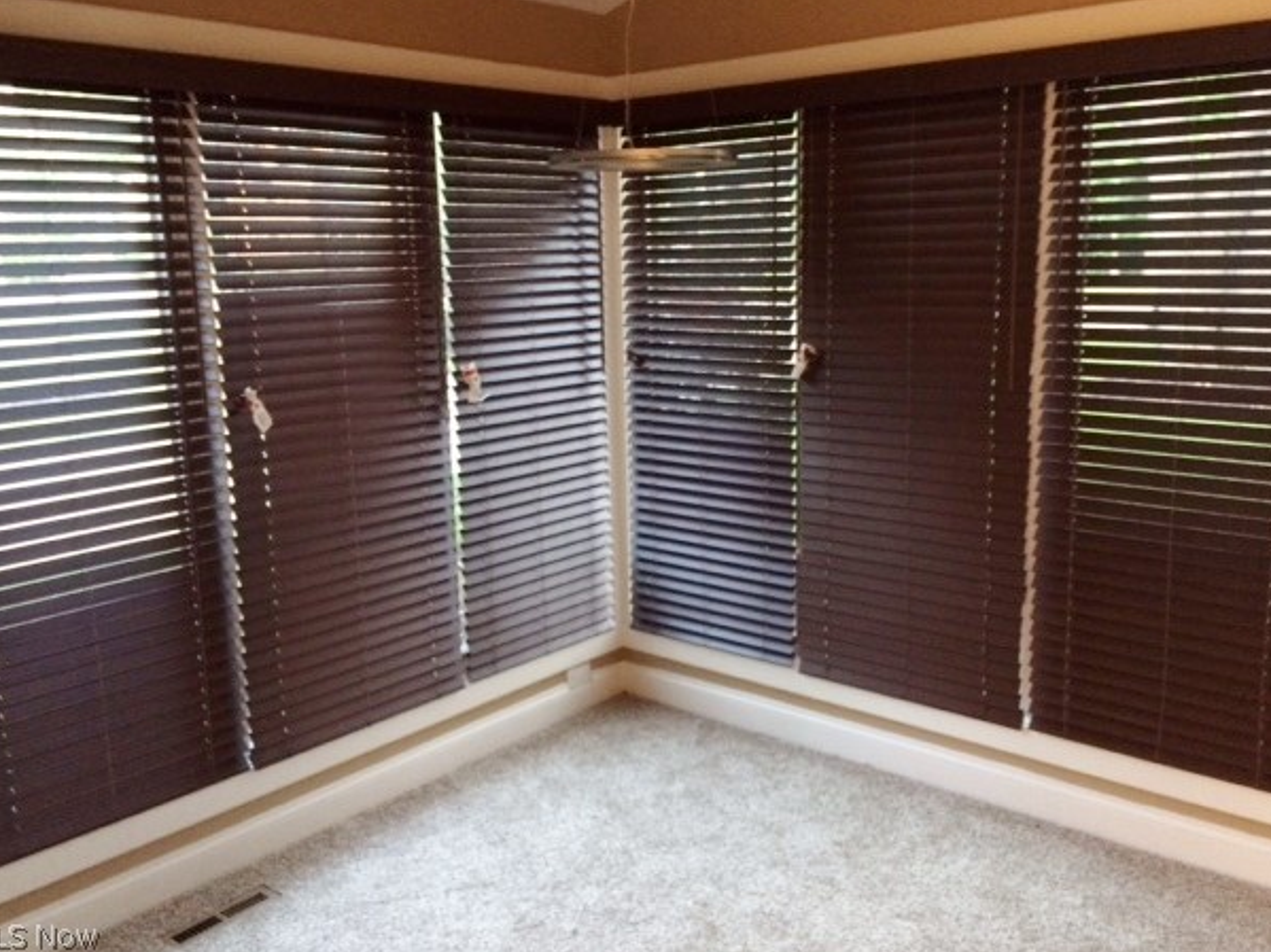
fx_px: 1138
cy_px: 449
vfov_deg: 45.4
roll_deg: +0.1
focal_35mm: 31
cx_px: 639
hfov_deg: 58.4
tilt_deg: -9.5
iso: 250
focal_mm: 4.15
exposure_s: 1/15
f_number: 2.2
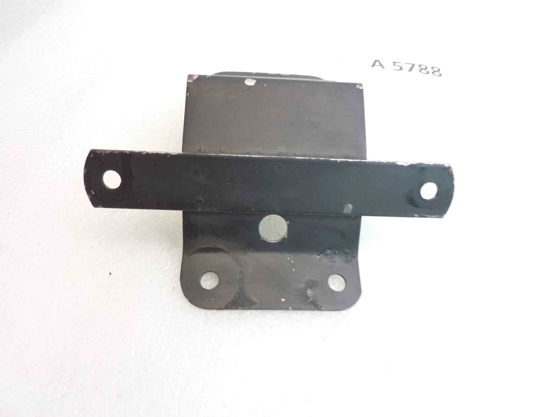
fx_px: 402
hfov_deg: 69.4
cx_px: 278
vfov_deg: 54.9
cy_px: 208
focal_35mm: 25
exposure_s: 1/10
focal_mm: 4.1
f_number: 3.3
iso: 125
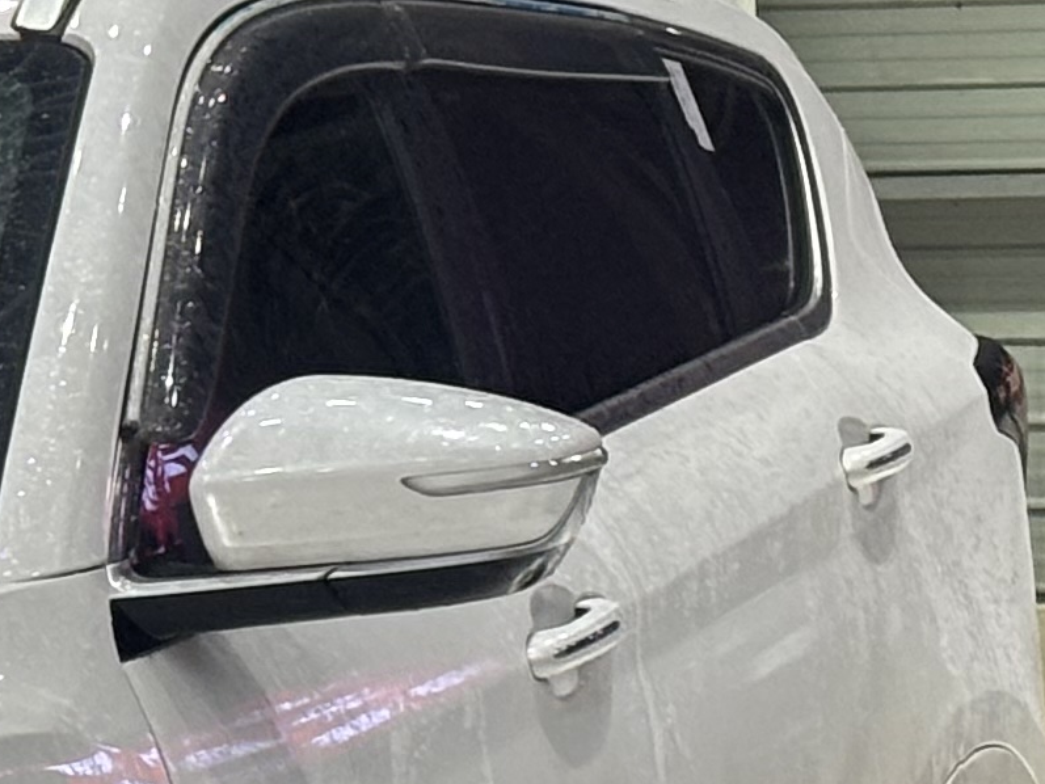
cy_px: 638
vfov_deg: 5.6
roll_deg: +2.3
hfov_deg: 7.3
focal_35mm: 263
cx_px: -878
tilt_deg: -4.0
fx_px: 7941
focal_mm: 5.96
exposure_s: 1/50
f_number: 1.6
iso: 100
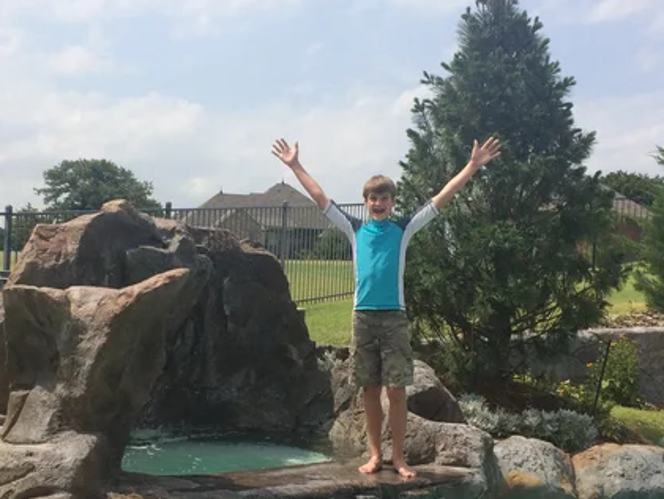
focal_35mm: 57
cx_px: 293
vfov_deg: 25.5
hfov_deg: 33.7
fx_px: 1094
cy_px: 341
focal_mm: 4.12
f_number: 2.2
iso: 40
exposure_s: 1/3165
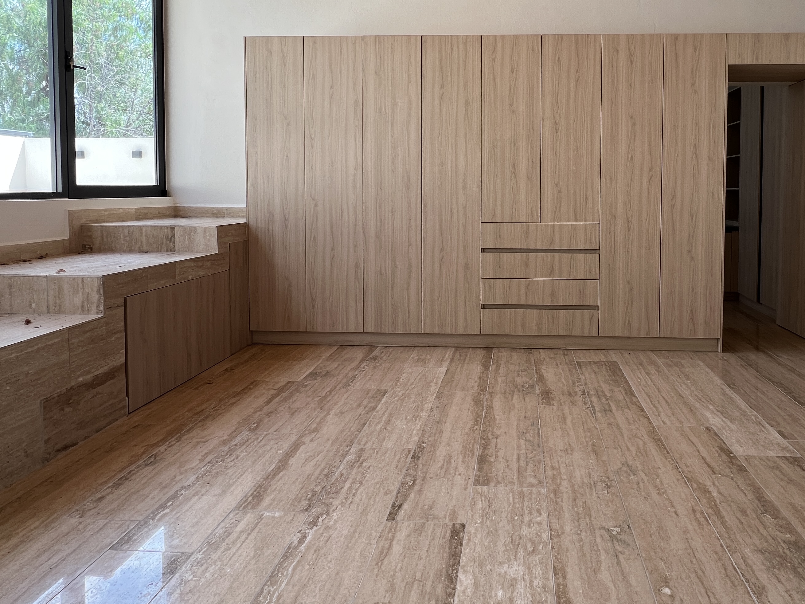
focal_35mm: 20
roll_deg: -0.6
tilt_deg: -2.2
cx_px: 496
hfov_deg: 80.4
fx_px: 465
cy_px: 211
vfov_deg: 64.6
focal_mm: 1.57
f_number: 1.8
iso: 32
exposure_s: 1/99
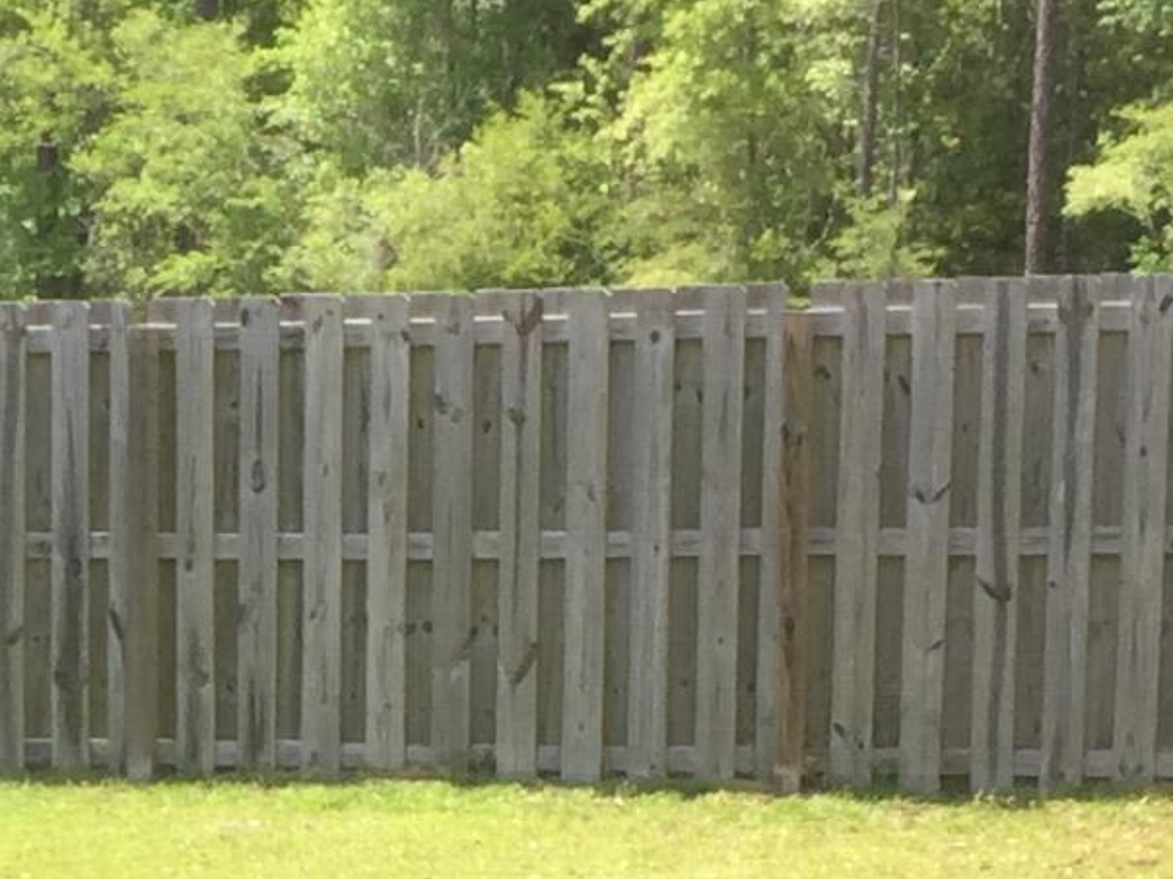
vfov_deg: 10.1
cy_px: 1063
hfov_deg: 13.3
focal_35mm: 144
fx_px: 4880
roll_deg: -0.3
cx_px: -318
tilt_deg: -8.6
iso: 32
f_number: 2.2
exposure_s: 1/395
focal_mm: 4.15
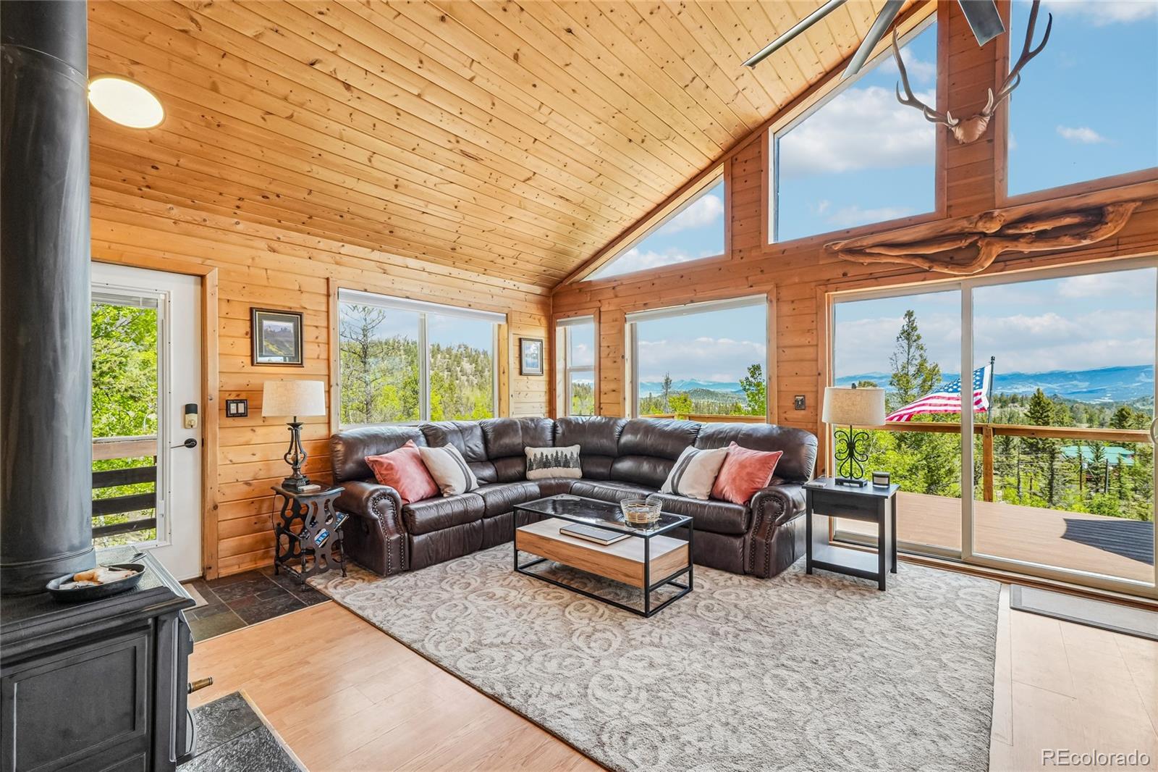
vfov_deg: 77.3
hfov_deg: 100.4
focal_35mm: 15
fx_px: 482
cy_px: 386
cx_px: 579
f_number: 8
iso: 800
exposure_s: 1/30
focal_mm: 10
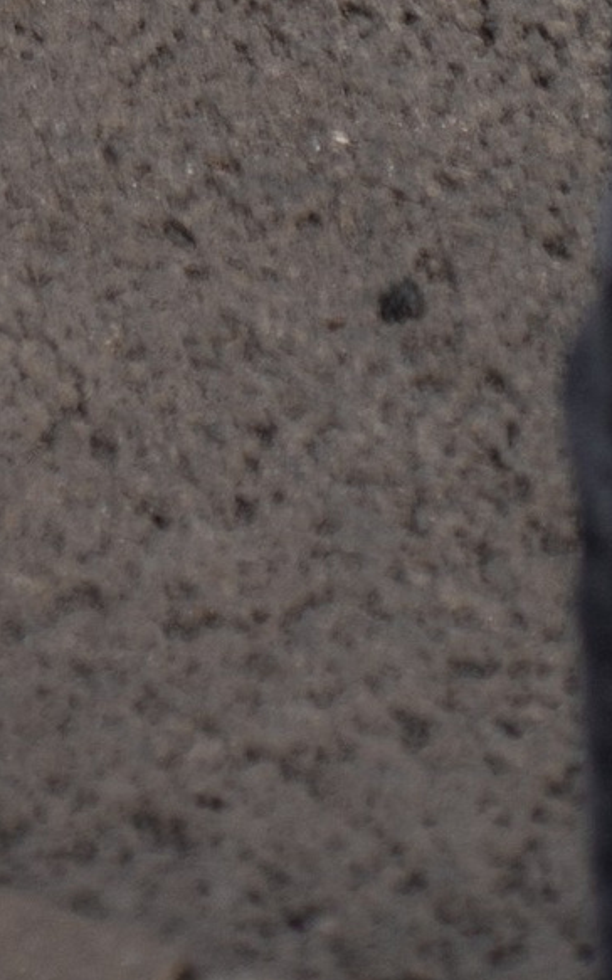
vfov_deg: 7.6
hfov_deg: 5.5
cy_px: -2197
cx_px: -555
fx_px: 6276
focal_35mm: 235
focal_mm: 35
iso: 100
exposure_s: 1/800
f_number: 2.5
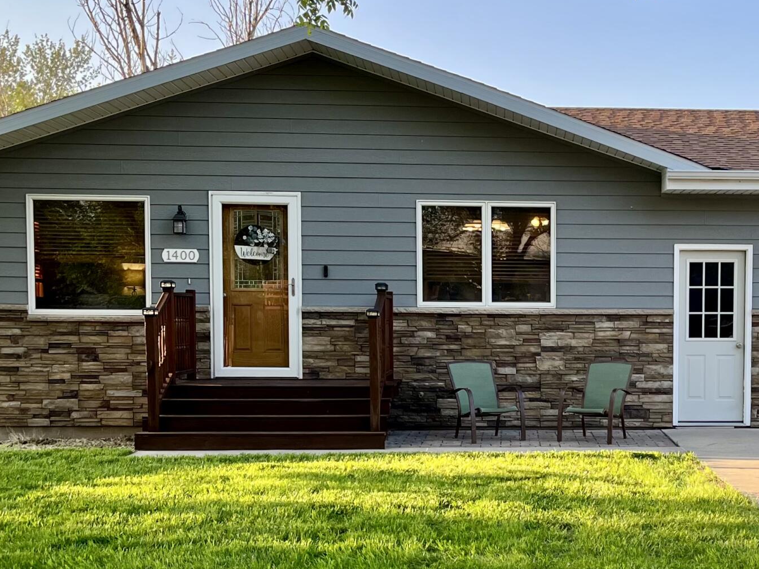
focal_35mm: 58
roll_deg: -0.4
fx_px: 1272
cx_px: 589
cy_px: 412
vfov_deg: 25.0
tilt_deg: -3.1
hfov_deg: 32.5
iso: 50
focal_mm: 5.1
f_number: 1.6
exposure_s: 1/483
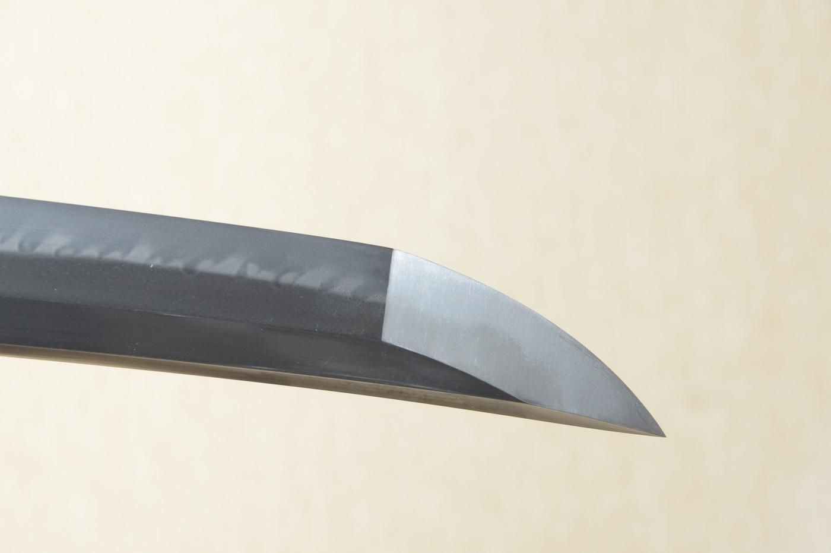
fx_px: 3460
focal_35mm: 150
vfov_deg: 9.1
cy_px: 276
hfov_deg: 13.7
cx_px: 416
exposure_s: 1/1.6
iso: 400
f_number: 11
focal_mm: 100
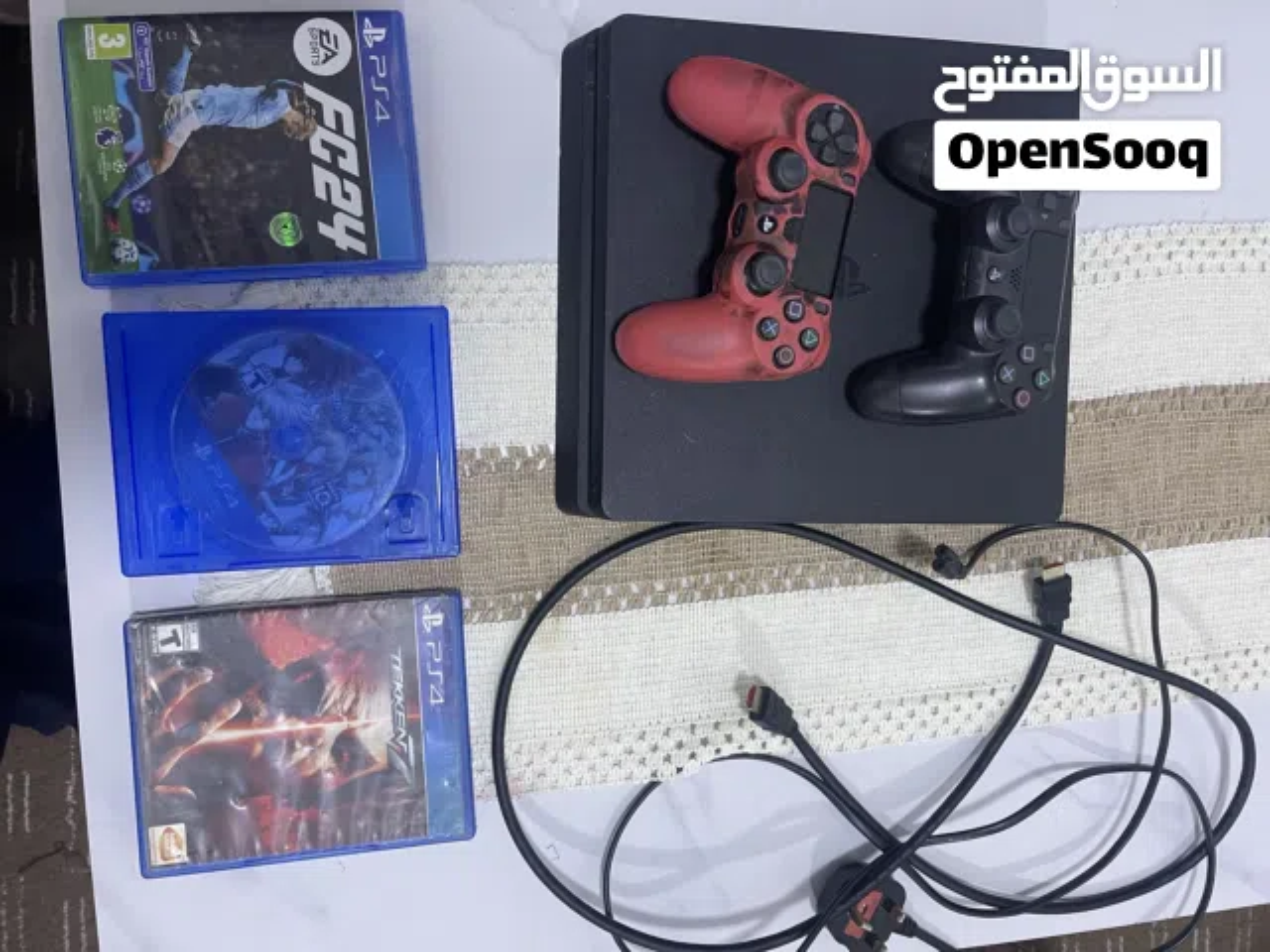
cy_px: 476
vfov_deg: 54.9
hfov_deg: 69.4
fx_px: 917
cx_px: 635
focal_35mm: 25
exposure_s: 1/50
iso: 320
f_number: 1.6
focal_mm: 5.1
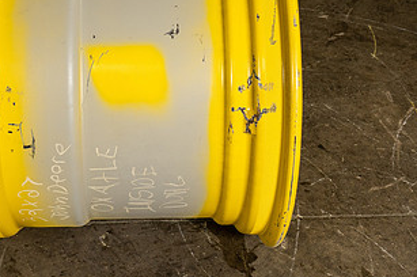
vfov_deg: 19.2
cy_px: 60
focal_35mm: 70
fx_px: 810
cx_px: 118
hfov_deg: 28.6
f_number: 5.6
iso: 800
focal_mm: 37
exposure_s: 1/125
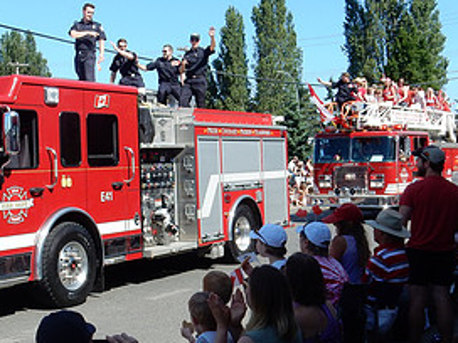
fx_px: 847
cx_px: 131
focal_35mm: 64
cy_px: 132
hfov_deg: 29.9
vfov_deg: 22.9
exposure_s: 1/800
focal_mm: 5.4
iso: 125
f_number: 4
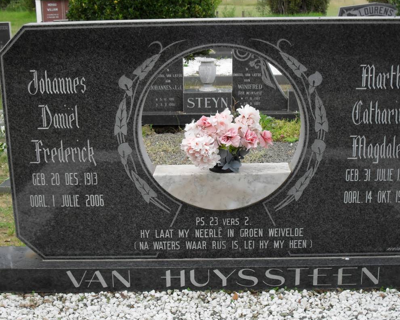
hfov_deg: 32.5
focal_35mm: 58
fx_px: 687
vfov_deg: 26.2
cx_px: 210
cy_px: 176
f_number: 3.9
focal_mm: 8.7
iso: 100
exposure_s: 1/250
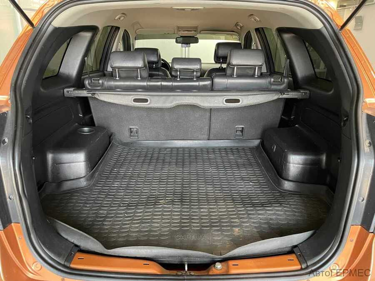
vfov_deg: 53.1
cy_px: 140
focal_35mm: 26
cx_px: 188
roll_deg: +0.2
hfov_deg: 67.3
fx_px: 282
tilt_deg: -19.3
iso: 400
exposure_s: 1/33
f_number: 1.6
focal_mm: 4.2
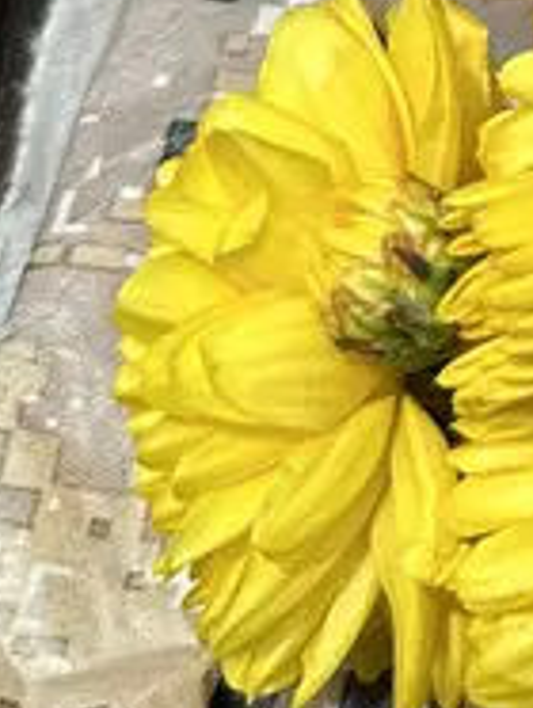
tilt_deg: -51.3
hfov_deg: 9.9
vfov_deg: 14.1
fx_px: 2663
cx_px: 1317
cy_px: -396
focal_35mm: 130
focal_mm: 6.9
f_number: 1.8
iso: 80
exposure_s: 1/5525
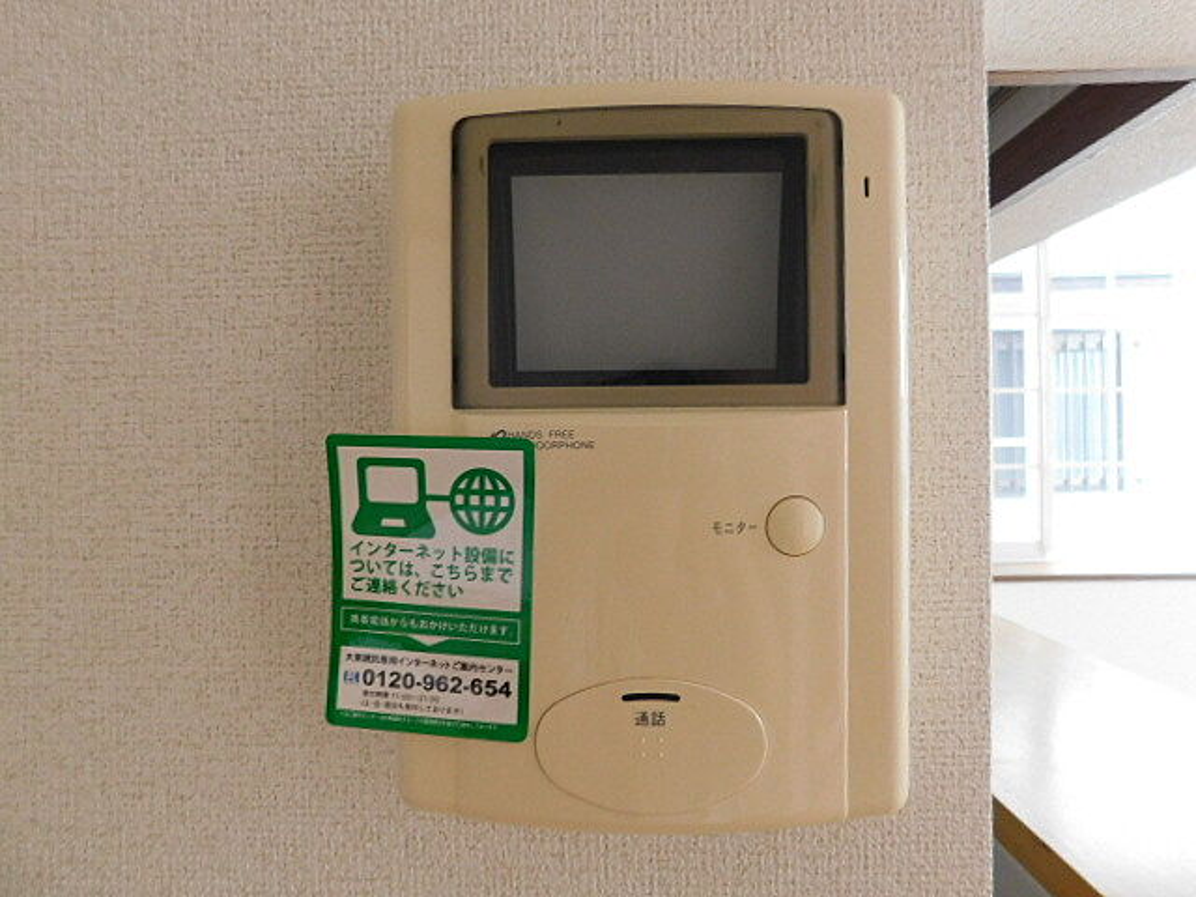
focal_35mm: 23
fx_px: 795
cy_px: 448
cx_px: 598
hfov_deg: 73.9
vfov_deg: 58.9
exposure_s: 1/25
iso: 400
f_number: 3
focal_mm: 4
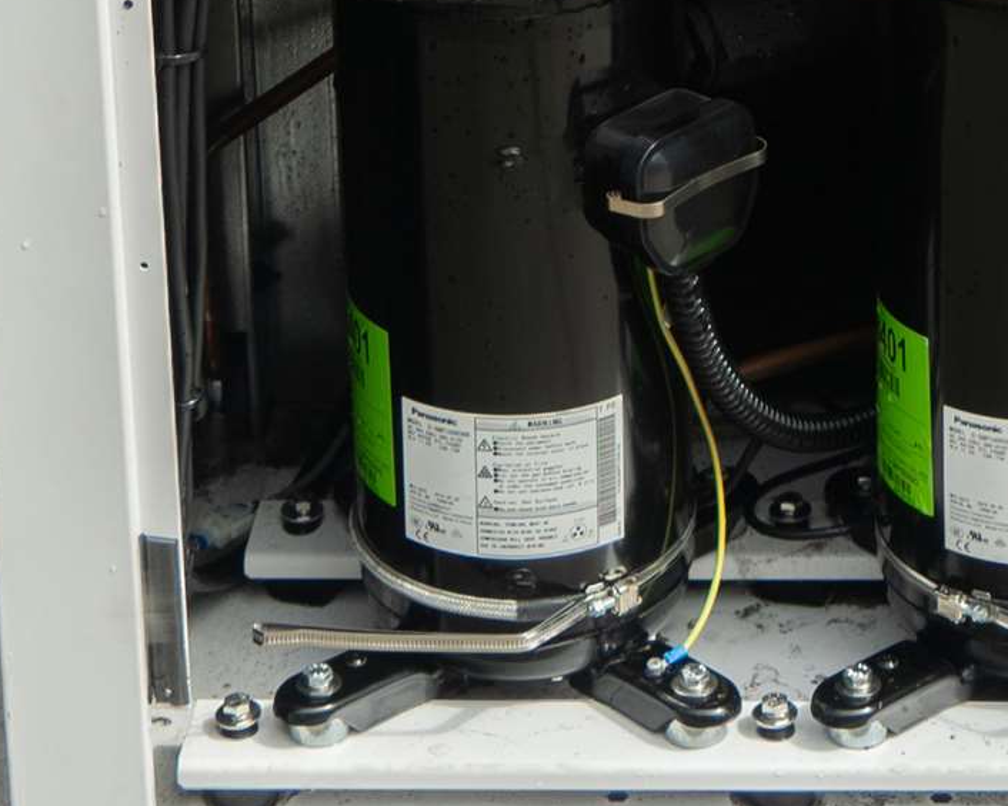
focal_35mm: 134
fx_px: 3998
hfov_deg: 14.3
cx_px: 854
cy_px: -672
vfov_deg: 10.8
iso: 100
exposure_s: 1/125
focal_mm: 24
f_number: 6.3
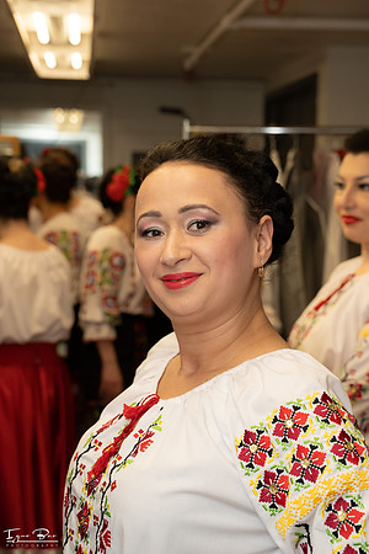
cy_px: 277
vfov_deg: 27.0
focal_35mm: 75
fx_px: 1153
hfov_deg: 18.2
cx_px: 184
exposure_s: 1/160
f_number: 7.1
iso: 1600
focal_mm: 75
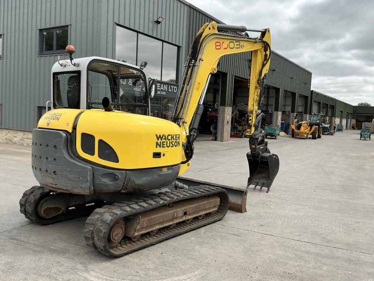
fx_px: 335
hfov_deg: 58.3
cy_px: 139
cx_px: 179
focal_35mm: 31
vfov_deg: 45.5
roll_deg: -3.1
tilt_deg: -1.9
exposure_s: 1/1195
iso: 25
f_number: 1.8
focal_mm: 3
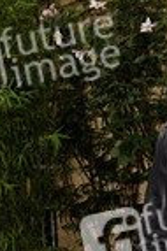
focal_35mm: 113
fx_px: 791
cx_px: 221
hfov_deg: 11.7
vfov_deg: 17.1
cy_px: 321
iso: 160
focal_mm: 27
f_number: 5
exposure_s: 1/160
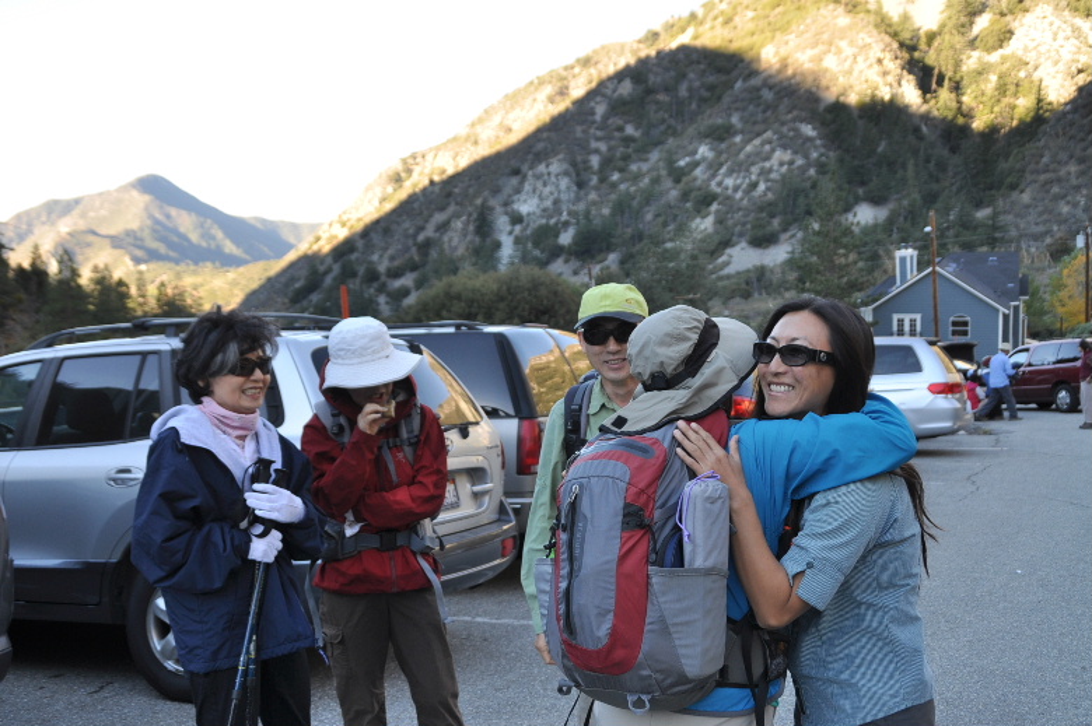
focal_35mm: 42
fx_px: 1273
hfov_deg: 46.4
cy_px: 363
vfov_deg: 31.9
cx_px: 546
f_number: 6.3
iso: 200
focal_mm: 28
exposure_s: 1/160
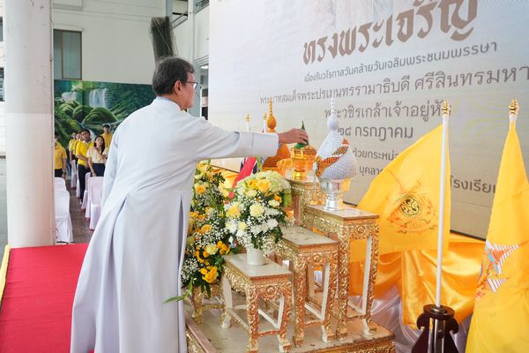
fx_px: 507
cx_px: 264
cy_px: 176
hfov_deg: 55.1
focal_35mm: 34
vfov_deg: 38.4
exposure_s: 1/50
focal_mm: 23
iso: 500
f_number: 5.6
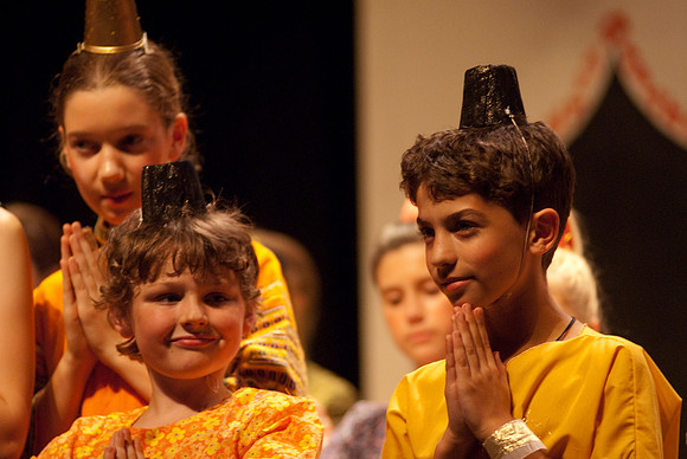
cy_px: 230
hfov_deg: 8.1
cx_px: 344
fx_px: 4871
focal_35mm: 255
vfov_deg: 5.4
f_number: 2.8
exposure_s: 1/125
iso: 1000
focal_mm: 170
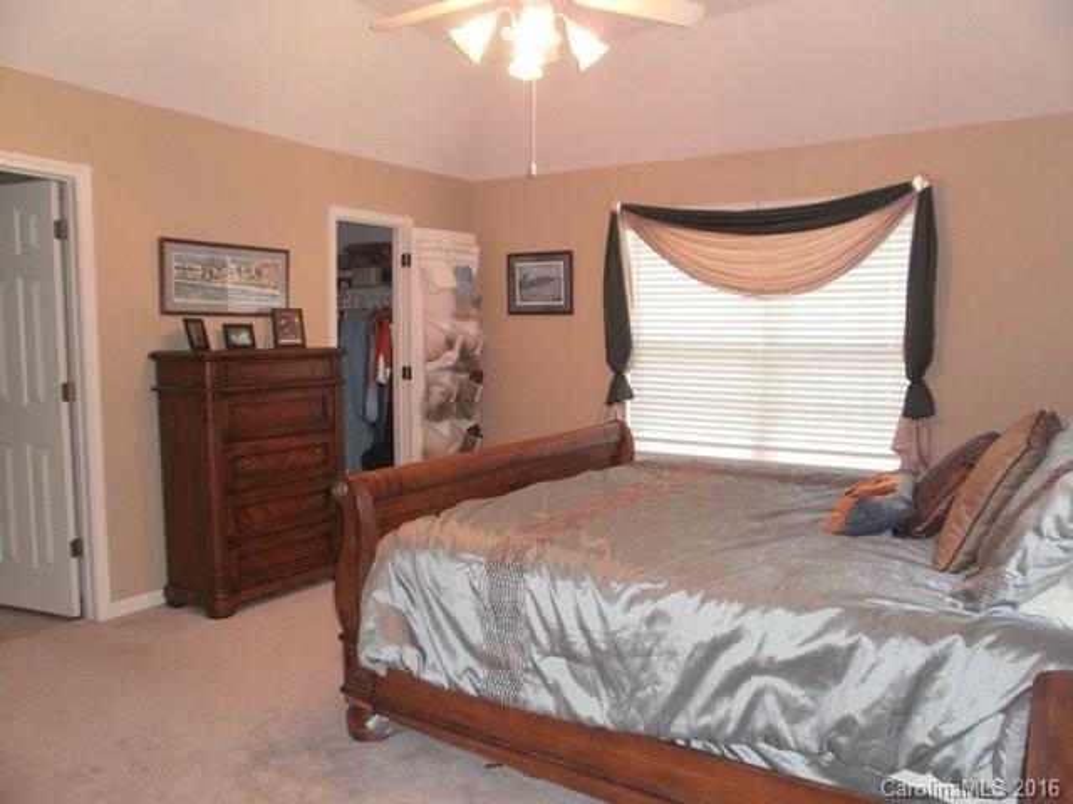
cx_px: 536
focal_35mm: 26
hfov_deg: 67.3
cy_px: 402
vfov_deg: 53.1
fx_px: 806
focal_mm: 4.65
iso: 200
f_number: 2.6
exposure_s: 1/25
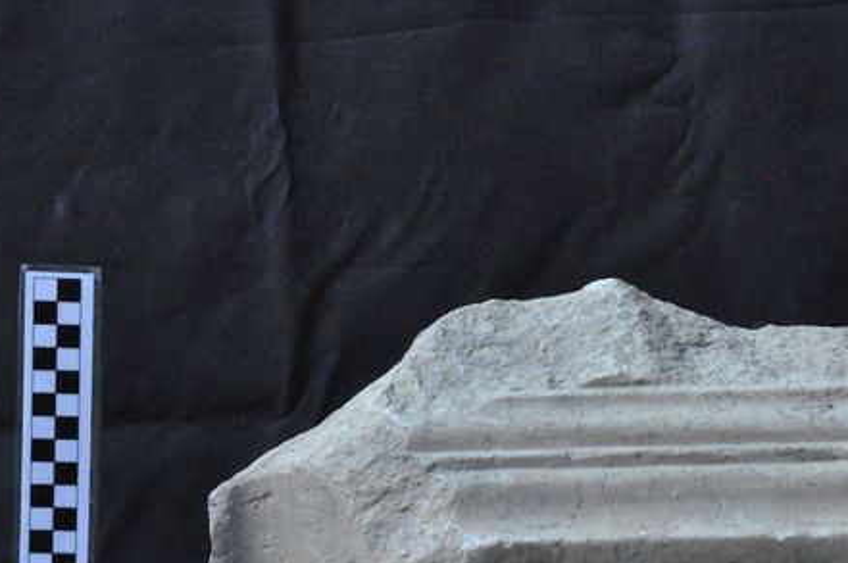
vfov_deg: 10.1
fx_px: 3200
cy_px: 383
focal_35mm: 136
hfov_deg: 15.1
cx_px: 556
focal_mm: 50
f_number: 9
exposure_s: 1/200
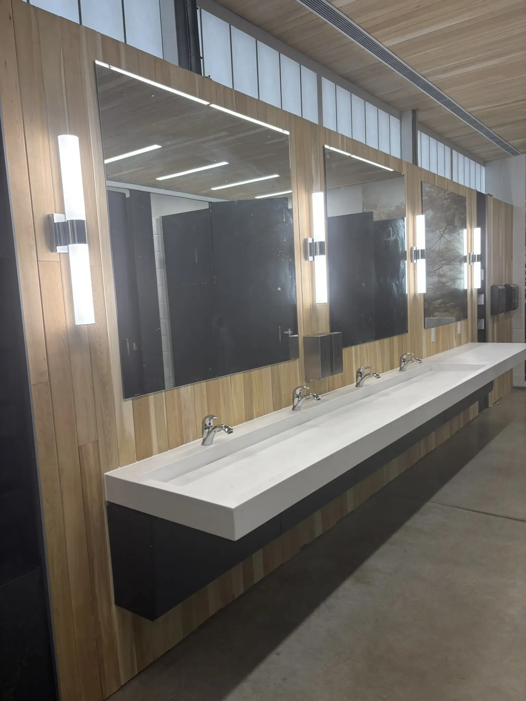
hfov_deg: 53.1
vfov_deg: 67.3
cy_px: 350
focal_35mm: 26
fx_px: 527
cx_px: 263
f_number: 1.6
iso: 64
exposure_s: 1/124
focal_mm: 5.96
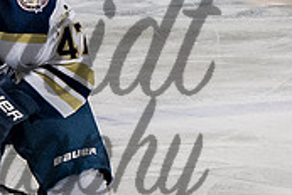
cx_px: -68
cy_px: 111
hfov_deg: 2.9
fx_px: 5728
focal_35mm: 705
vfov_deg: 2.0
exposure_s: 1/800
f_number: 3.5
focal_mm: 80
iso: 1600
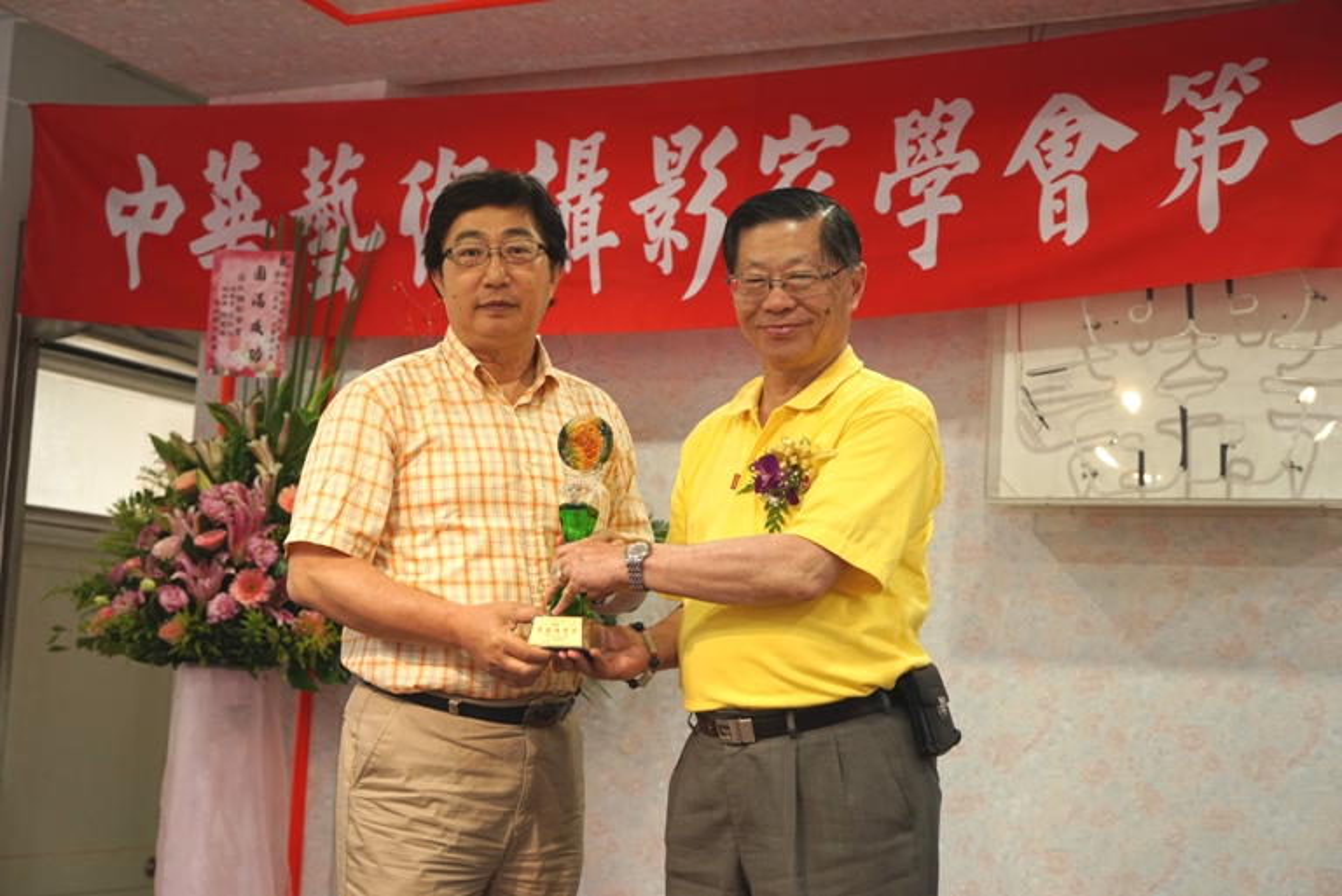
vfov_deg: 25.6
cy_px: 448
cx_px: 671
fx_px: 1977
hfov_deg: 37.5
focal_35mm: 53
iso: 800
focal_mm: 53
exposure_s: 1/60
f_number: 4.5
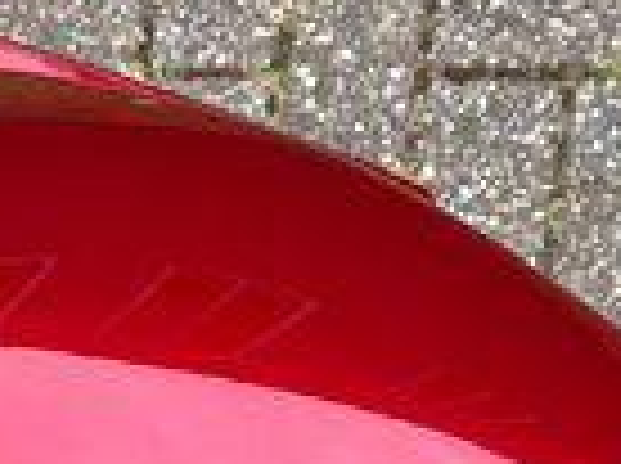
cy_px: 712
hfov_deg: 14.9
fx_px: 2328
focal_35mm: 130
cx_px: -14
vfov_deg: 10.9
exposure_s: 1/121
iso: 25
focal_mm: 3.99
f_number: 1.8
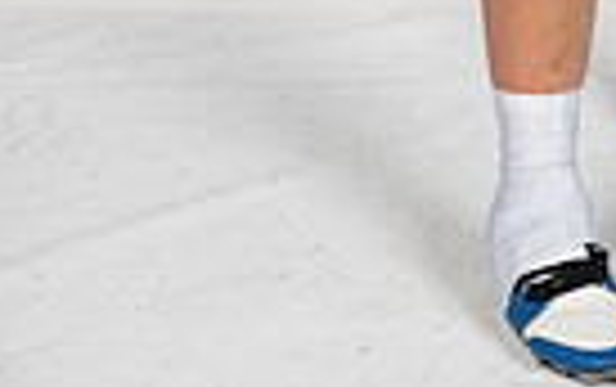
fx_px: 3479
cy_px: -585
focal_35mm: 207
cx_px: 629
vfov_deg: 6.1
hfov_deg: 10.0
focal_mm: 62
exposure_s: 1/400
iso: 250
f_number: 7.1
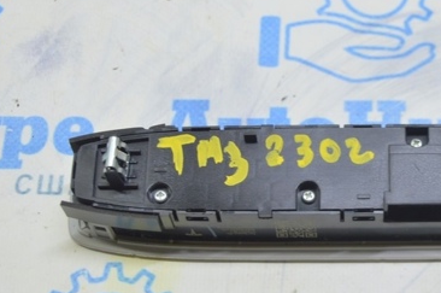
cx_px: 343
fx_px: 1124
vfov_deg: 14.8
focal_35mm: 92
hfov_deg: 22.0
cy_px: 154
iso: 400
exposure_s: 1/20
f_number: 5.6
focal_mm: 35
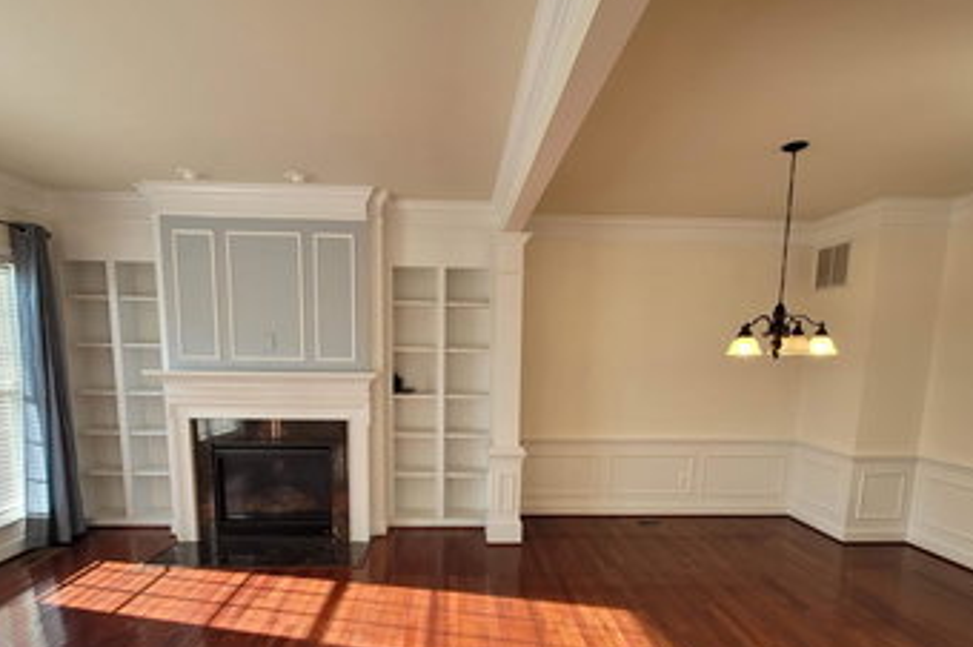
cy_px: 412
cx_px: 459
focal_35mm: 17
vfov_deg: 69.0
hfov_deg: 93.2
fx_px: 459
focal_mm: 1.74
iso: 50
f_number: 2.2
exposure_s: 1/59
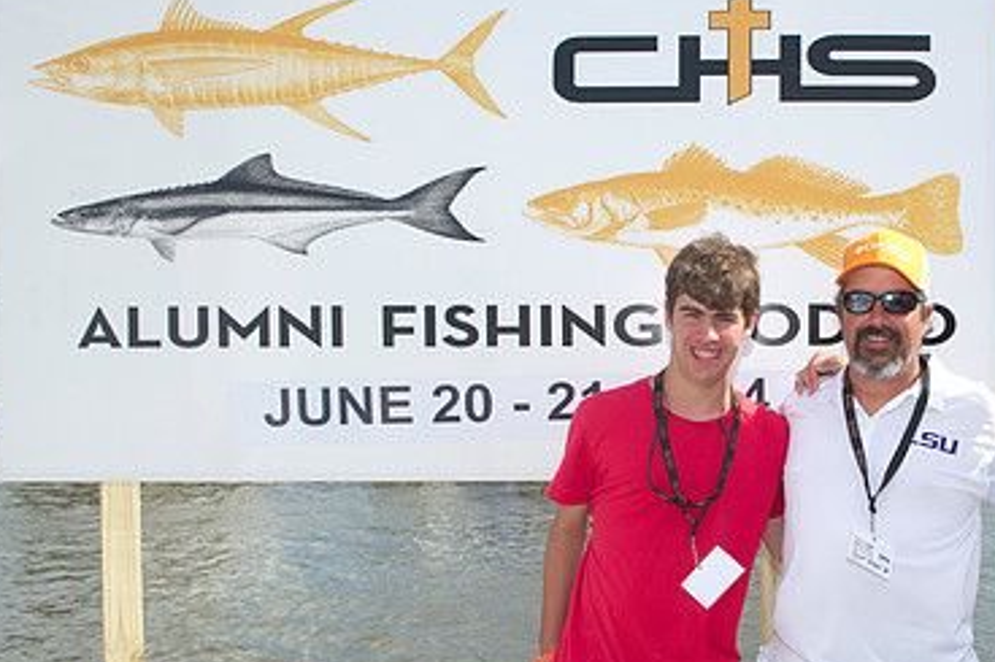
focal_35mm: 41
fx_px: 1133
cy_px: 403
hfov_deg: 46.1
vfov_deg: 32.5
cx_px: 722
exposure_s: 1/250
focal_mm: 26
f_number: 8
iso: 125
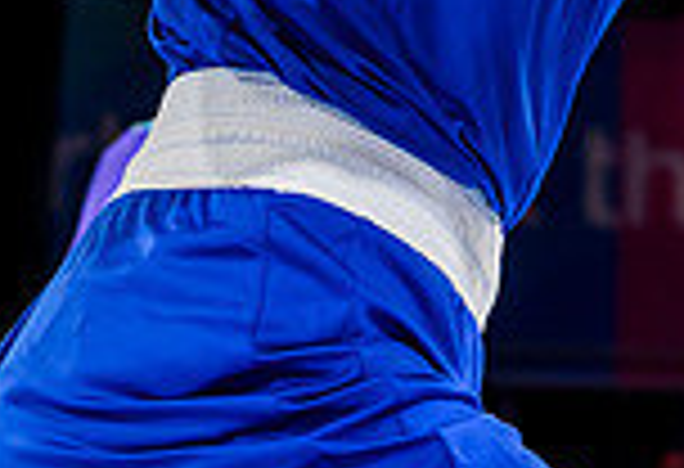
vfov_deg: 6.1
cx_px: 1261
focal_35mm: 223
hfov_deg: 8.8
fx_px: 4271
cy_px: -372
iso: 2000
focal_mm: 54
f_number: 3.2
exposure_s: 1/1600
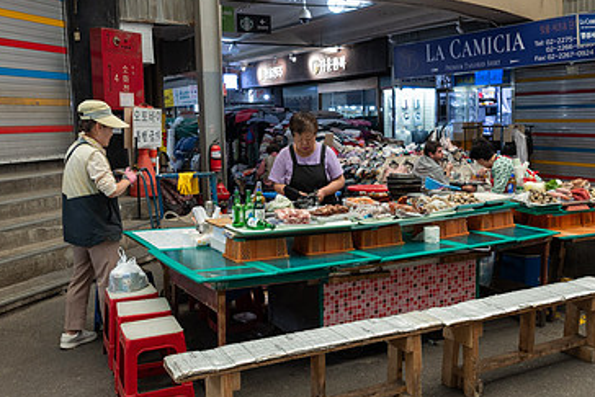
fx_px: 694
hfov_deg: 46.1
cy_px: 205
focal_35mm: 42
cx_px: 364
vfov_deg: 31.9
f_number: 4
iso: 360
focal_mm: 24
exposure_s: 1/50
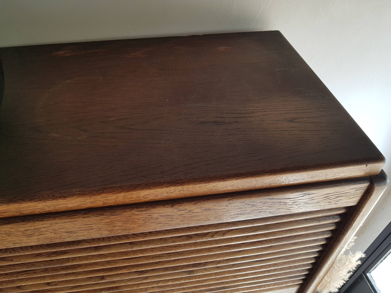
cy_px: 146
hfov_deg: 67.3
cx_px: 196
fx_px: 294
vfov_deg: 53.1
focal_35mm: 26
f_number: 1.7
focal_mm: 4.2
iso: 50
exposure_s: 1/139
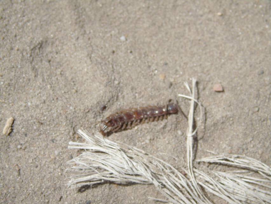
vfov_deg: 12.0
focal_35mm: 124
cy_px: 102
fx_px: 971
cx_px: 136
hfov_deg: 15.9
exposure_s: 1/640
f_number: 4.6
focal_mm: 22
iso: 80
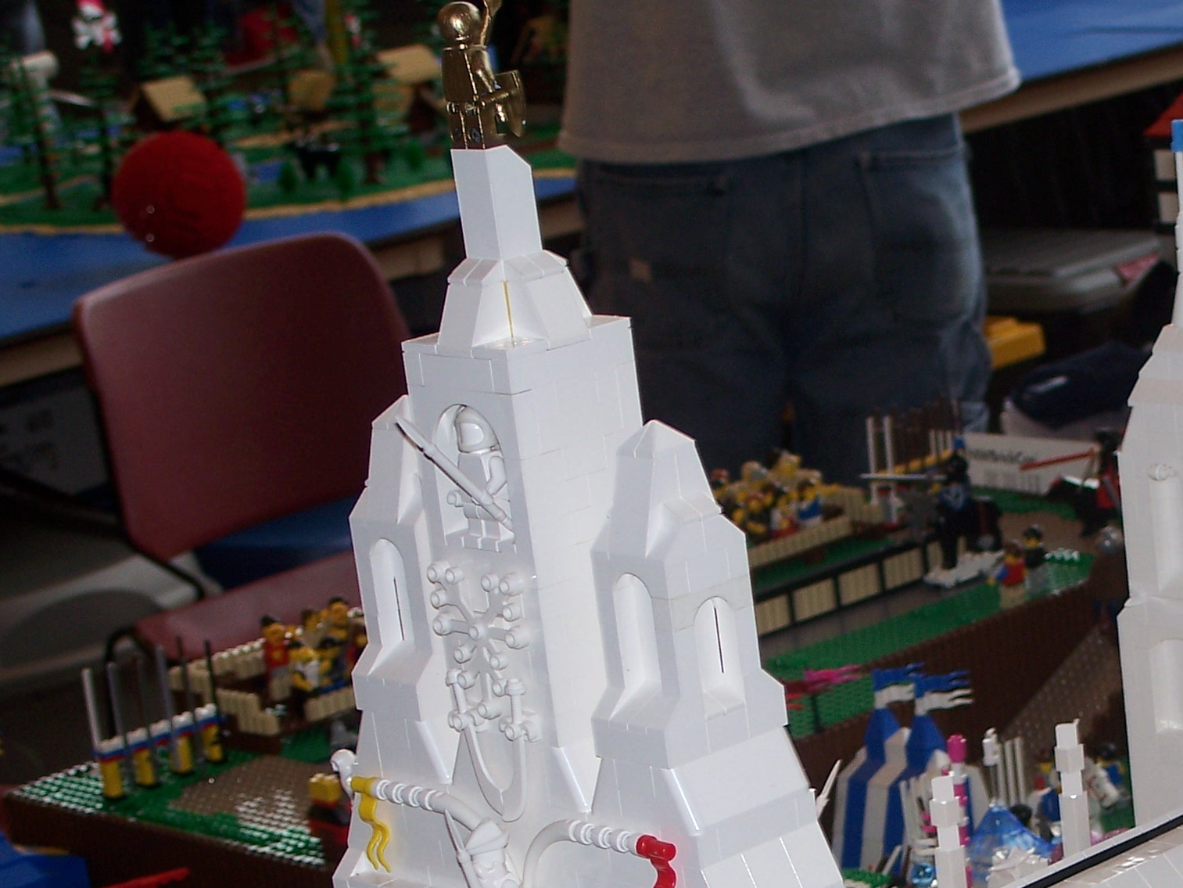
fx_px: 3760
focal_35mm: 110
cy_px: 933
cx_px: 941
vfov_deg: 13.2
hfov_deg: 17.7
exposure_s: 1/80
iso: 80
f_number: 3.2
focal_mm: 10.7
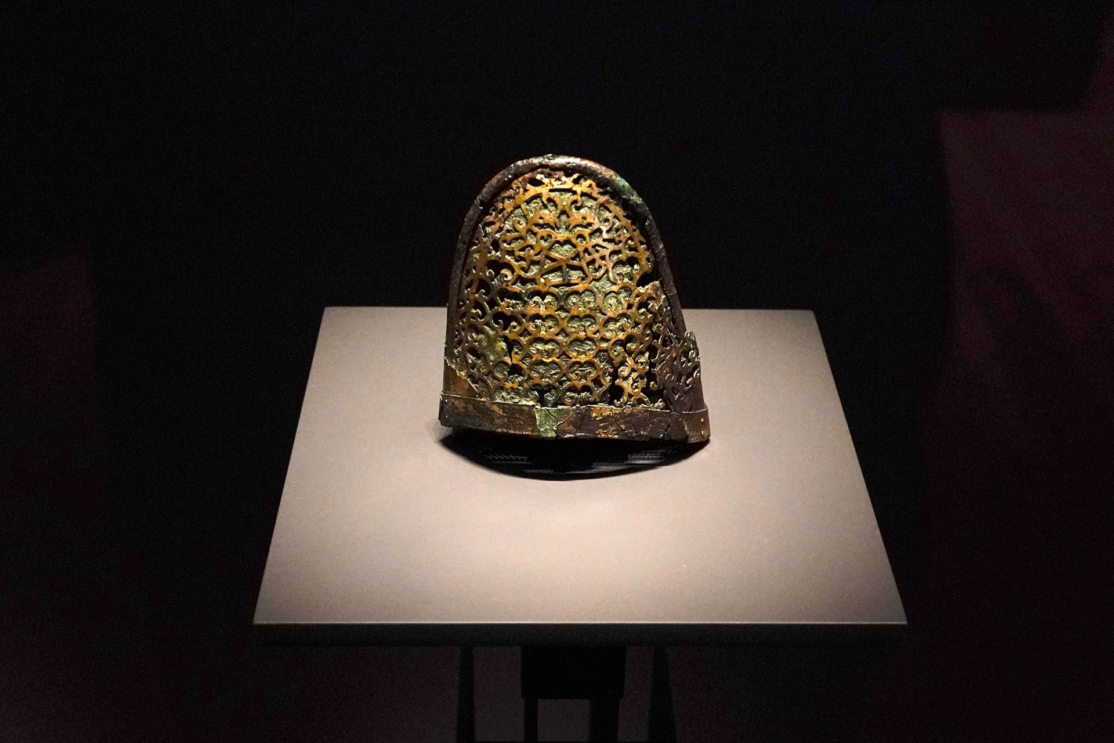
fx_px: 774
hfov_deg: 71.5
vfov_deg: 51.3
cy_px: 363
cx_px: 561
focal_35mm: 25
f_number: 2.8
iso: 3200
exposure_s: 1/80
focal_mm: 24
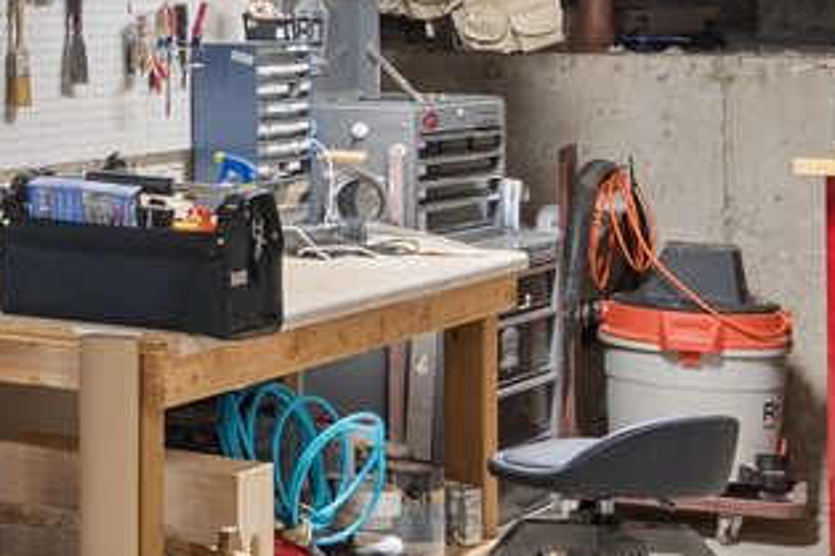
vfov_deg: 13.4
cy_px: 24
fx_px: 2332
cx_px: -763
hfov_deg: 16.3
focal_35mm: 101
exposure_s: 1/8
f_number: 8
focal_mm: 13
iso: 250
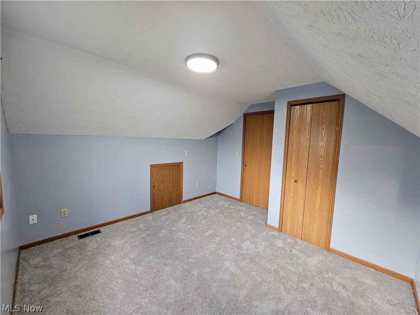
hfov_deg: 106.2
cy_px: 158
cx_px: 210
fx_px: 158
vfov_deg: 89.9
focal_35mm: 13
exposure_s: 1/60
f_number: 2.2
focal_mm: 2.2
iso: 250
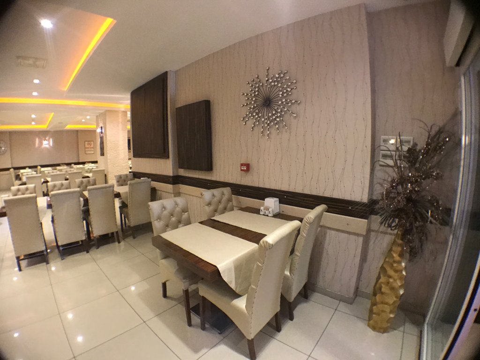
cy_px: 180
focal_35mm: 28
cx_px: 240
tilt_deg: -8.3
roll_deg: +0.2
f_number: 1.8
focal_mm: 3.99
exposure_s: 1/13
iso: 100
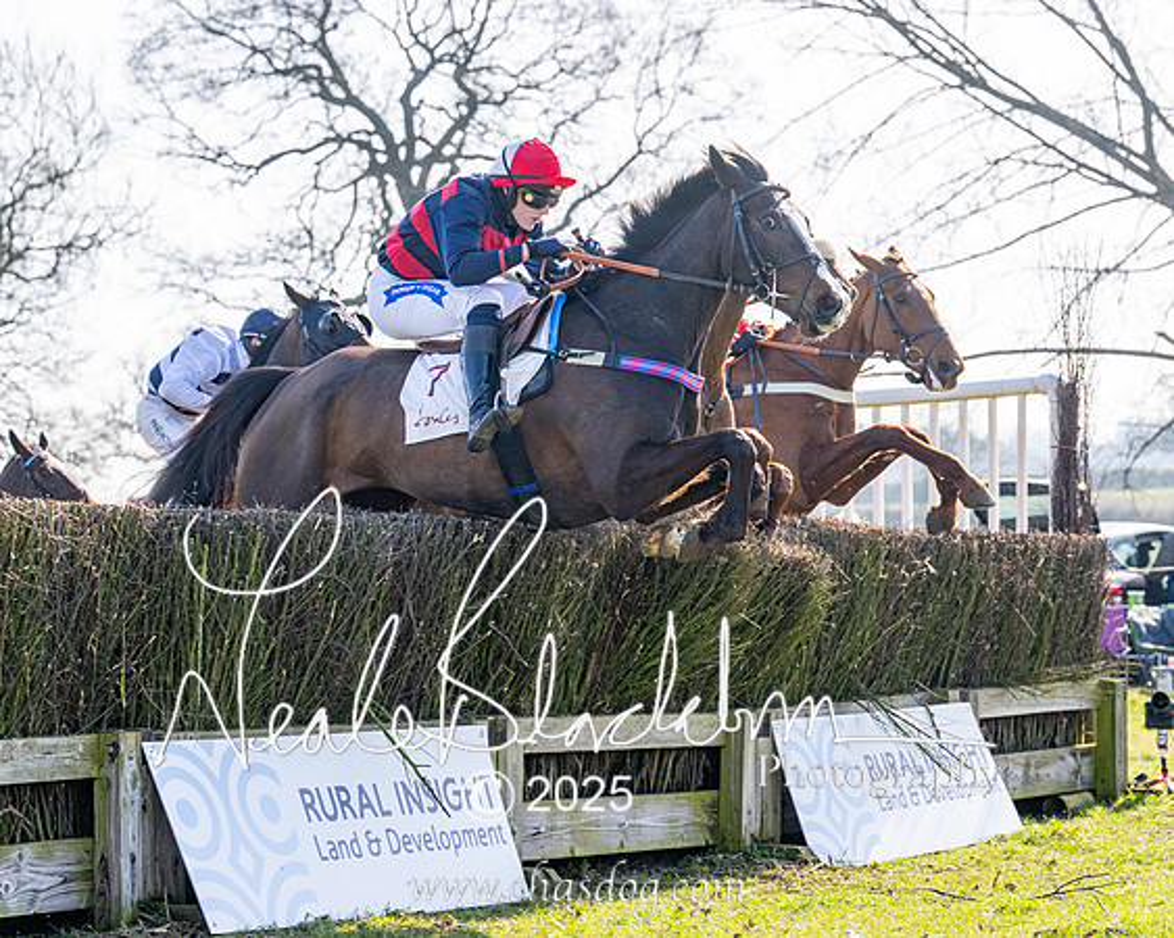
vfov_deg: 15.2
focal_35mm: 101
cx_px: 580
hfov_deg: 18.9
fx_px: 3522
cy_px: 401
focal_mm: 70
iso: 200
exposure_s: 1/2000
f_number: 4
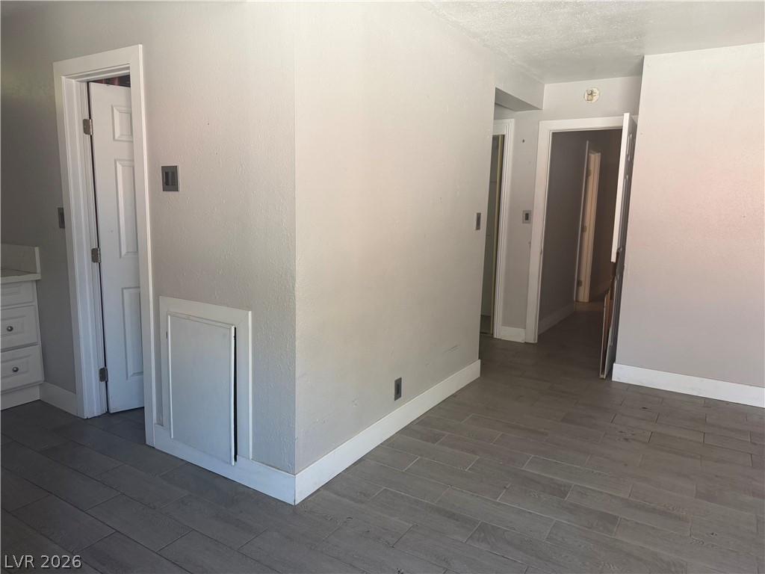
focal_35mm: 24
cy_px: 287
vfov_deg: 56.8
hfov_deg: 71.6
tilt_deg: -9.3
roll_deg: -1.6
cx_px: 382
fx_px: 530
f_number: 1.78
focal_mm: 6.76
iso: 160
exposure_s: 1/121
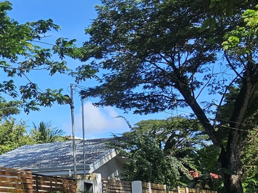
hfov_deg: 32.7
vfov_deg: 26.9
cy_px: 126
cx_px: 0
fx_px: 402
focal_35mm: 54
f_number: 2.2
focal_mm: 2.2
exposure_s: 1/1789
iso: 50
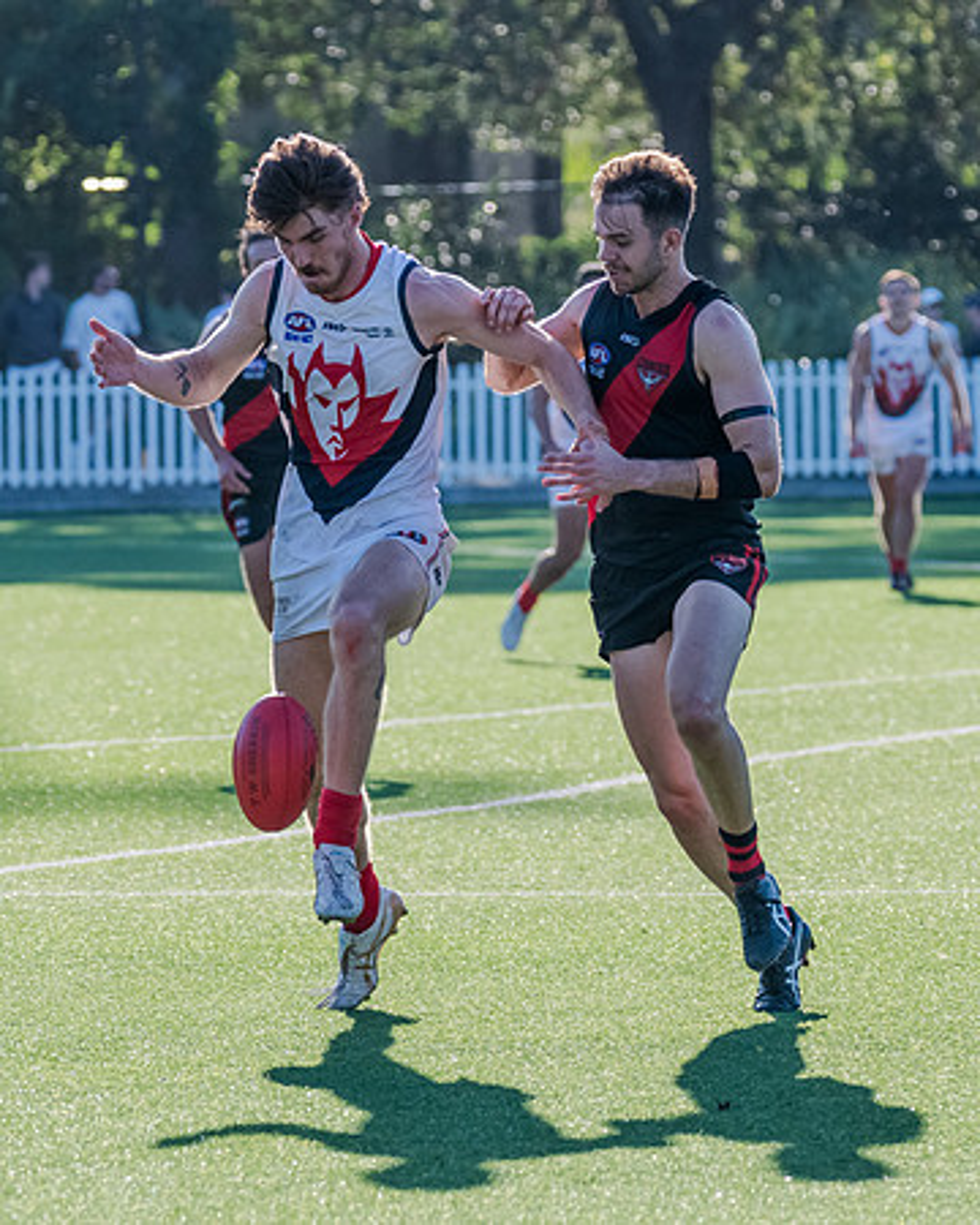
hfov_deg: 3.9
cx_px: 394
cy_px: 491
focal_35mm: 396
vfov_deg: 4.9
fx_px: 14364
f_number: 8
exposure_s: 1/1600
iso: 800
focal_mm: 220
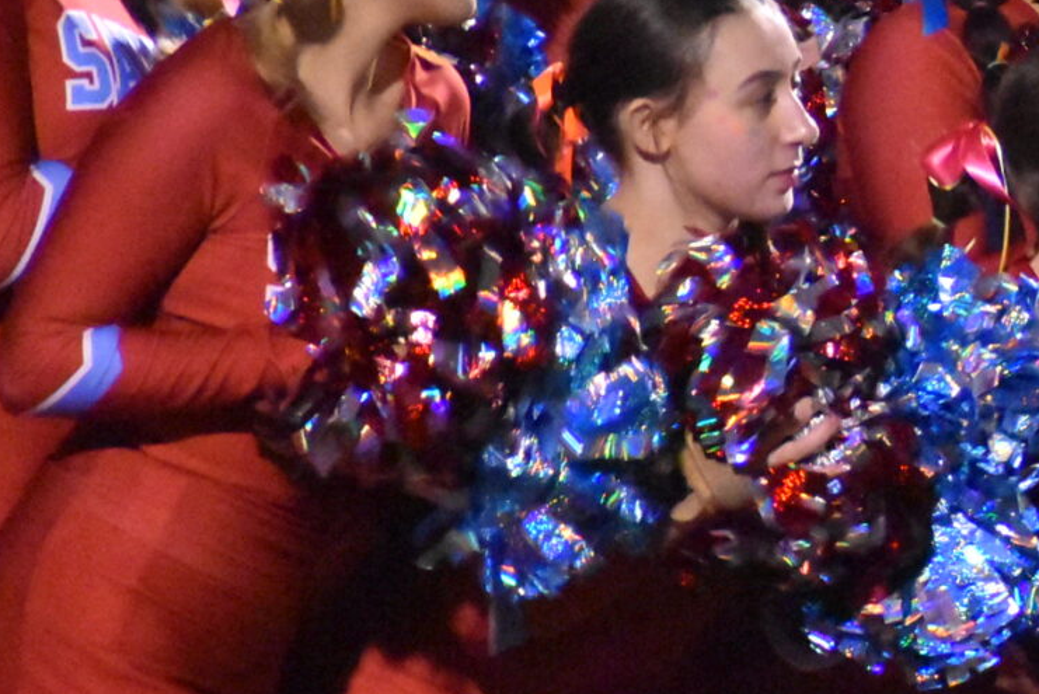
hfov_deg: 1.3
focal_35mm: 1555
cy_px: 630
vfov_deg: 0.9
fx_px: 44903
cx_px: 1467
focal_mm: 300
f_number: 6.3
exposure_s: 1/250
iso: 12800
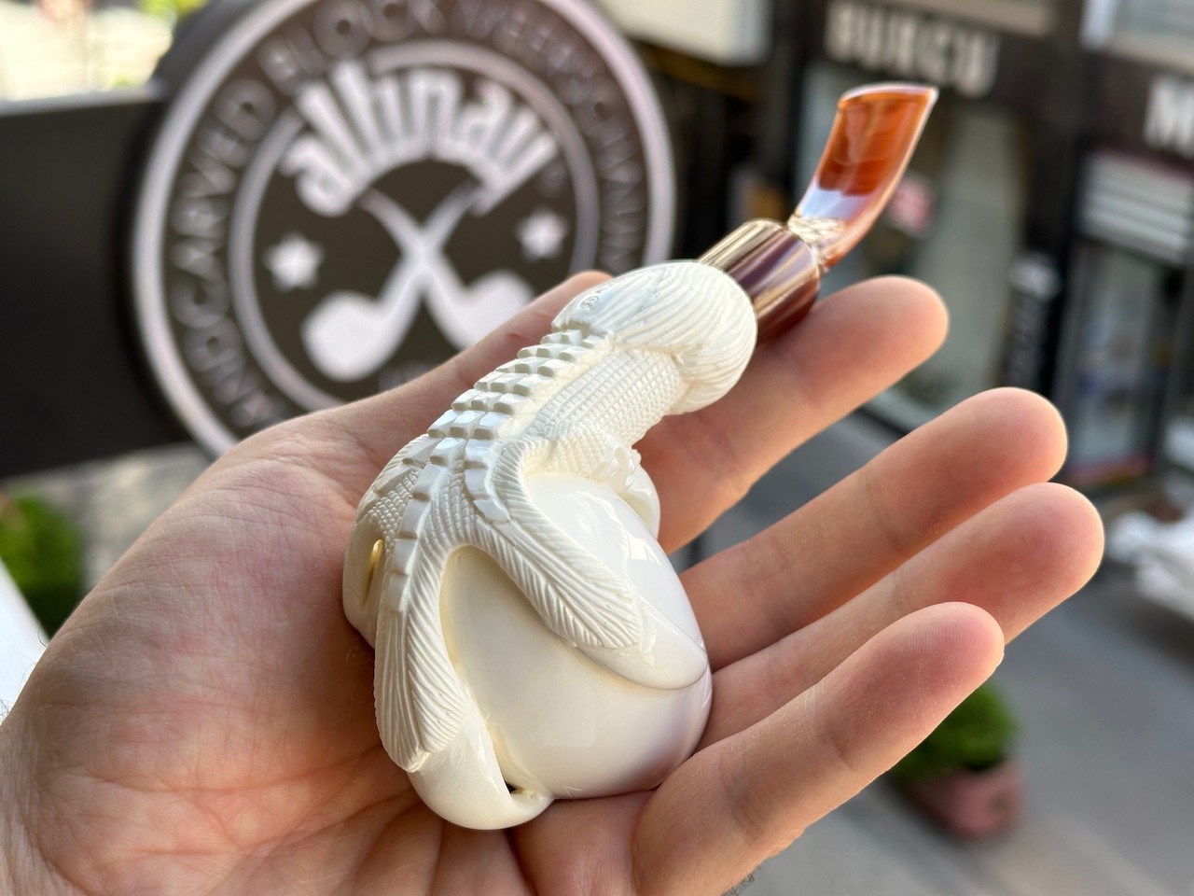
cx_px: 597
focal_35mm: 48
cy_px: 448
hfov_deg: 39.7
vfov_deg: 30.3
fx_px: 1656
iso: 64
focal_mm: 6.86
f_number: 1.78
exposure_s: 1/571
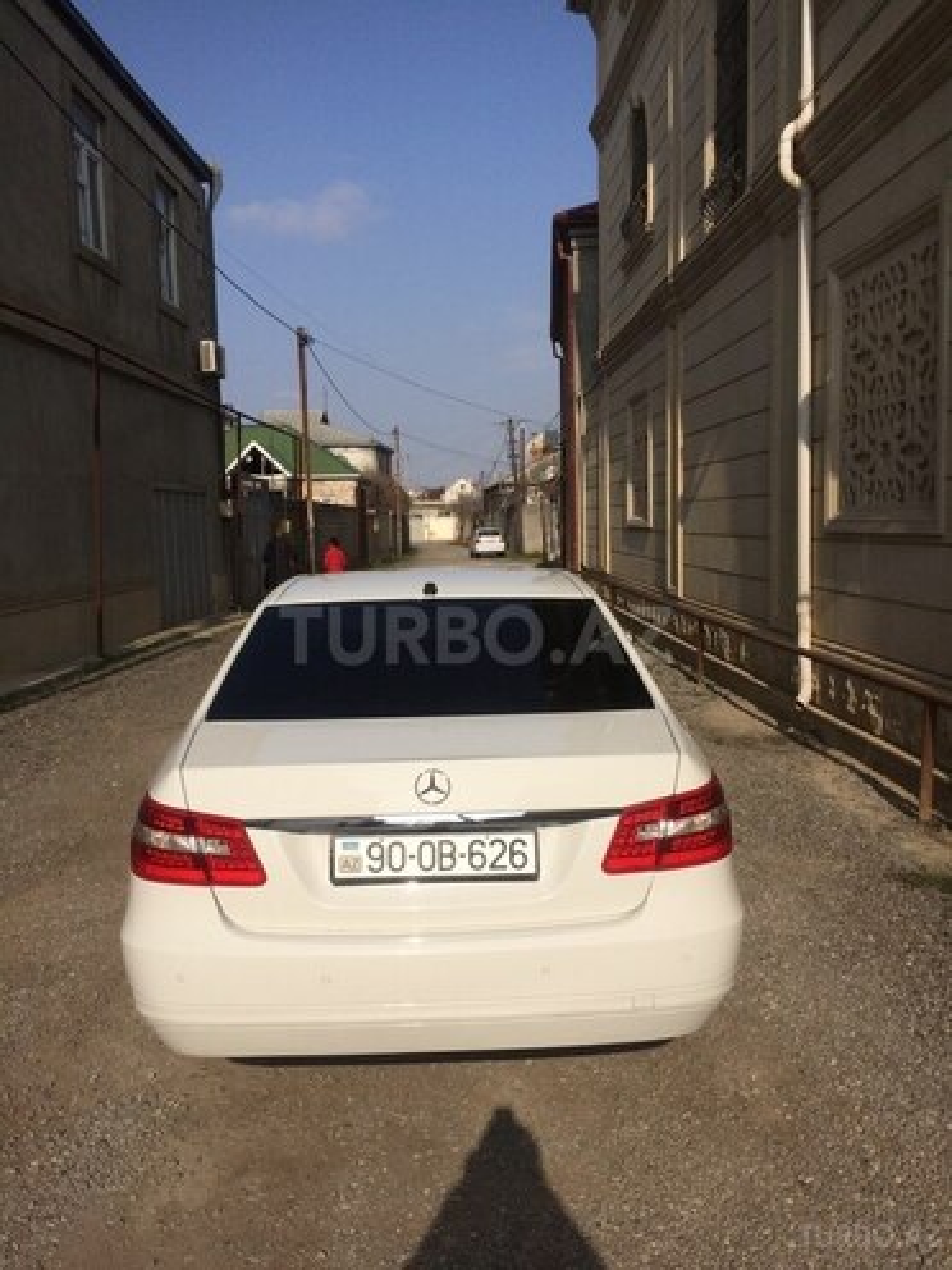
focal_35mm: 29
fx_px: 1063
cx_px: 476
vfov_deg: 61.7
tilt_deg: -7.0
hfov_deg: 48.2
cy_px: 635
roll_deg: +3.0
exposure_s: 1/5128
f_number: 2.2
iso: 32
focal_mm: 4.15
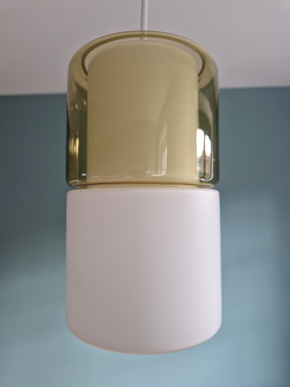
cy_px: 194
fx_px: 257
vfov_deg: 73.9
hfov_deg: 58.9
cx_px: 145
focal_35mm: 23
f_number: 1.8
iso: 50
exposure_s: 1/100
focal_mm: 5.4
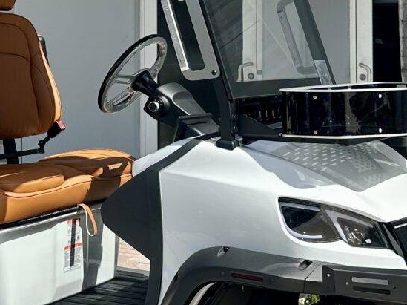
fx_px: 987
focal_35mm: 84
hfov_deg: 22.5
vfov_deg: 17.4
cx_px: 13
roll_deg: +0.8
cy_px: 59
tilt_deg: +0.6
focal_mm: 6.86
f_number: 1.78
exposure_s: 1/2660
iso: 80
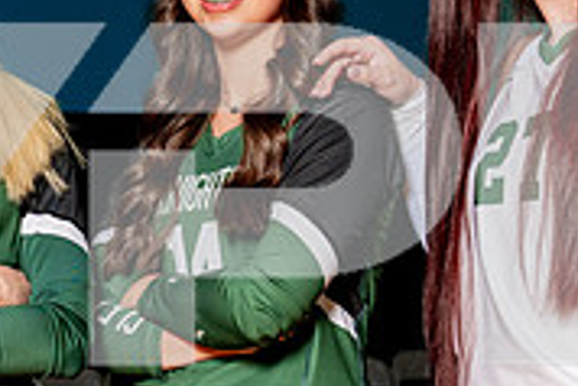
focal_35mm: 138
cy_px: 196
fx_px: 2217
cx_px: 26
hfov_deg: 14.7
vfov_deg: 10.0
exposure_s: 1/200
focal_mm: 42
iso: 250
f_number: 5
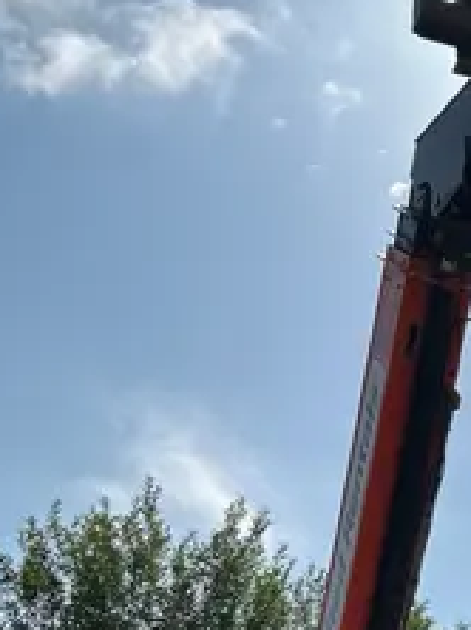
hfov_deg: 16.3
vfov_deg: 21.8
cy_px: 665
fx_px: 1563
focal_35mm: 86
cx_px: 604
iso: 50
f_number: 1.5
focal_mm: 5.7
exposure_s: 1/14286
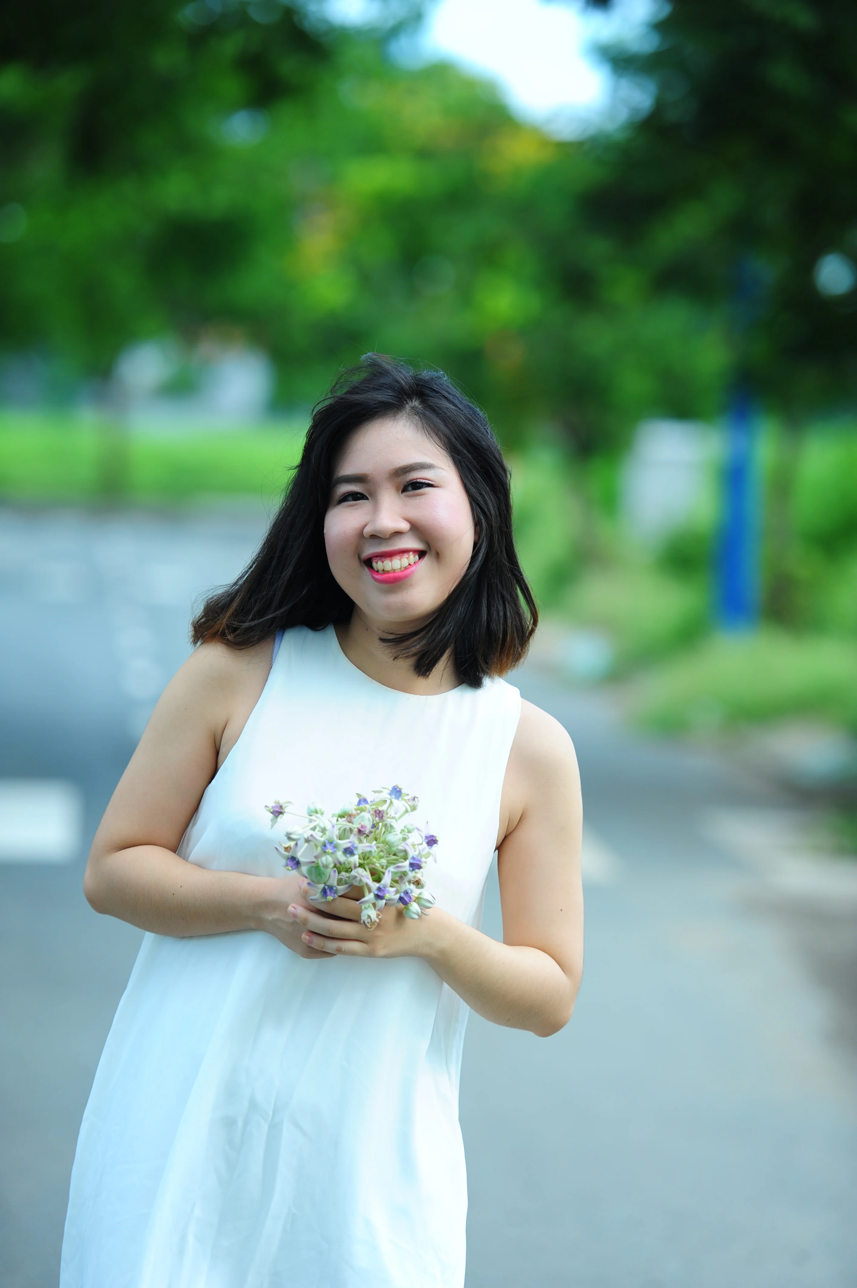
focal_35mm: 135
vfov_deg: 15.2
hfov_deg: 10.1
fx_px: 4827
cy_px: 644
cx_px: 428
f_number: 2.8
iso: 250
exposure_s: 1/800
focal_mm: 135
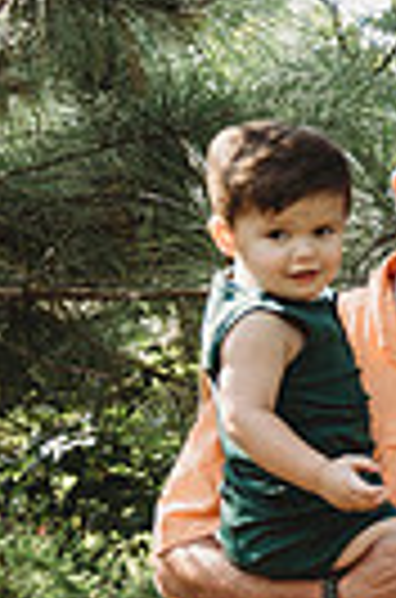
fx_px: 2322
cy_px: 492
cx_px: 1215
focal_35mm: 140
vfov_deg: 14.6
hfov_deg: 8.2
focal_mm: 32
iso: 100
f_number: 2.8
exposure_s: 1/200
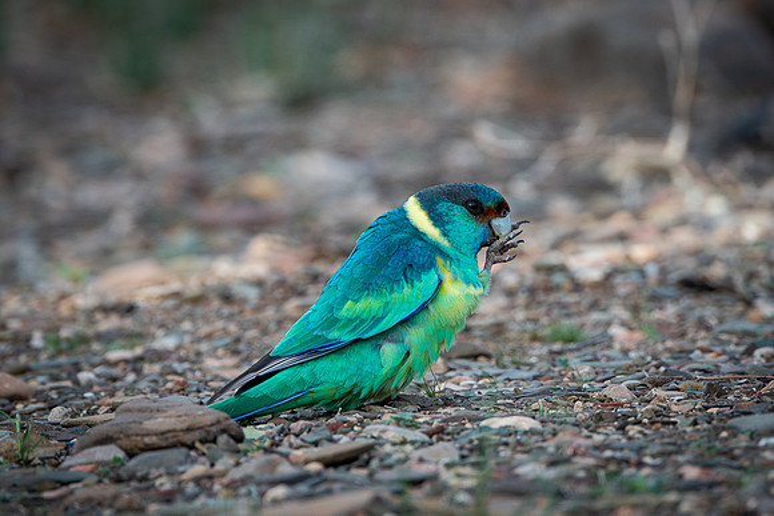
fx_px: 19295
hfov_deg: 2.3
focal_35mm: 897
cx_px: 412
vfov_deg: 1.5
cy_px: 170
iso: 200
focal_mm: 400
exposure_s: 1/250
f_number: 5.6
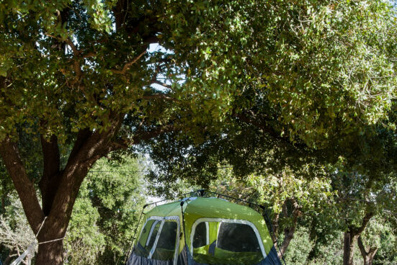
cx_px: 161
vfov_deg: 25.4
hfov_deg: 38.0
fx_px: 574
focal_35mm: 52
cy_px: 226
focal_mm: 28
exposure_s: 1/20
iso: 100
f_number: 13
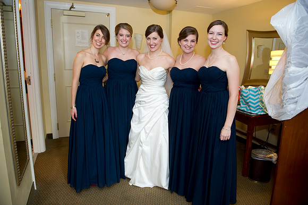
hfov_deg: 73.8
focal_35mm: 24
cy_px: 102
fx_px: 205
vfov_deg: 53.1
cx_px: 154
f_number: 2.8
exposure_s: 1/125
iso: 640
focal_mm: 24
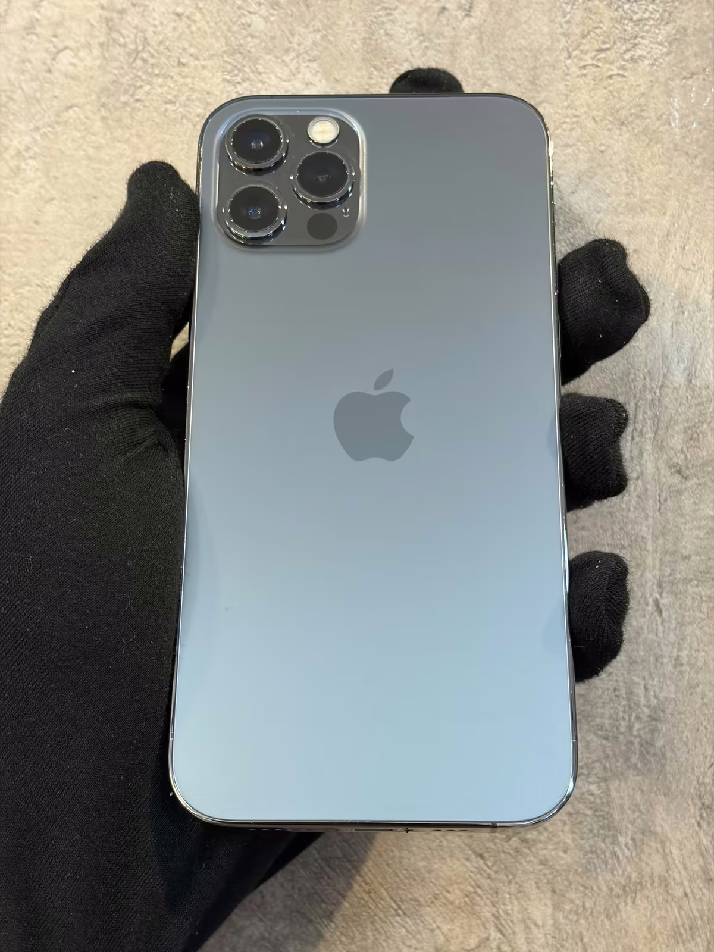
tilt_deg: +6.0
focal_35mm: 52
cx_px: 357
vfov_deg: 36.8
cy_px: 476
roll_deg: -1.2
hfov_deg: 28.0
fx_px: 1430
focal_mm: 5.96
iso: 125
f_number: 1.6
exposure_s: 1/50
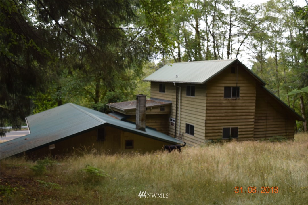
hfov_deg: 49.6
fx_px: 334
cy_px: 102
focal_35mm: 39
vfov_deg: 34.2
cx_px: 154
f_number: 5.6
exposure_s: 1/125
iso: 110
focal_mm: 26
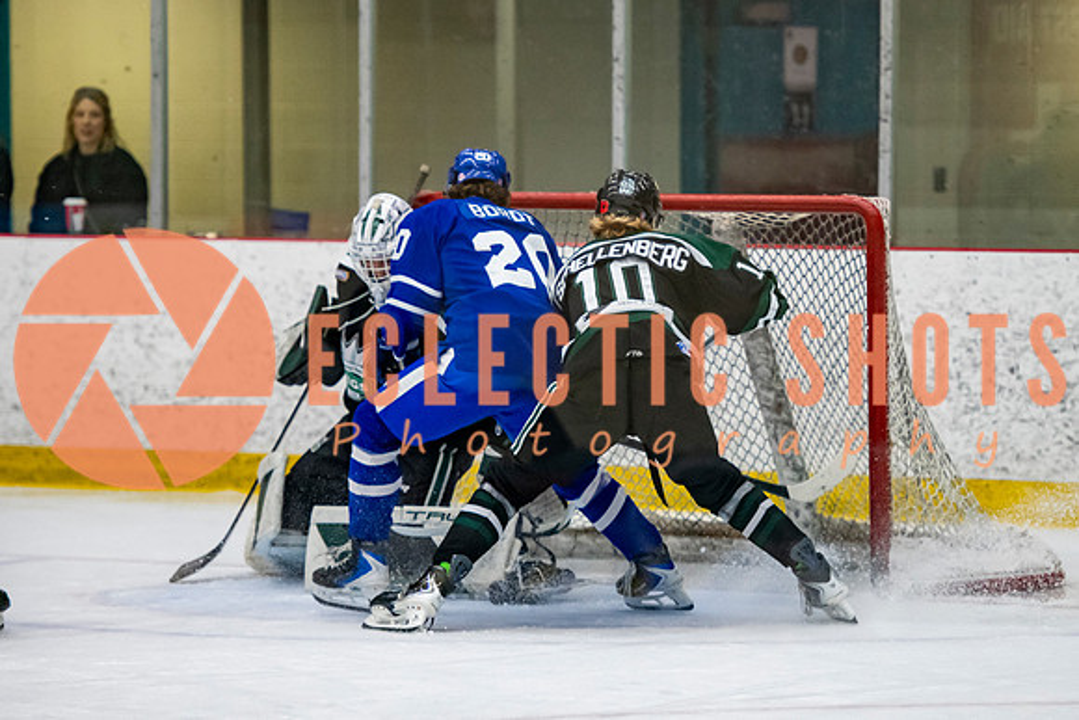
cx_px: 641
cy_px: 269
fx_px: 6938
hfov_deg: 8.9
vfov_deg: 5.9
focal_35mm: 231
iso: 2000
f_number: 3.2
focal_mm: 145
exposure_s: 1/640
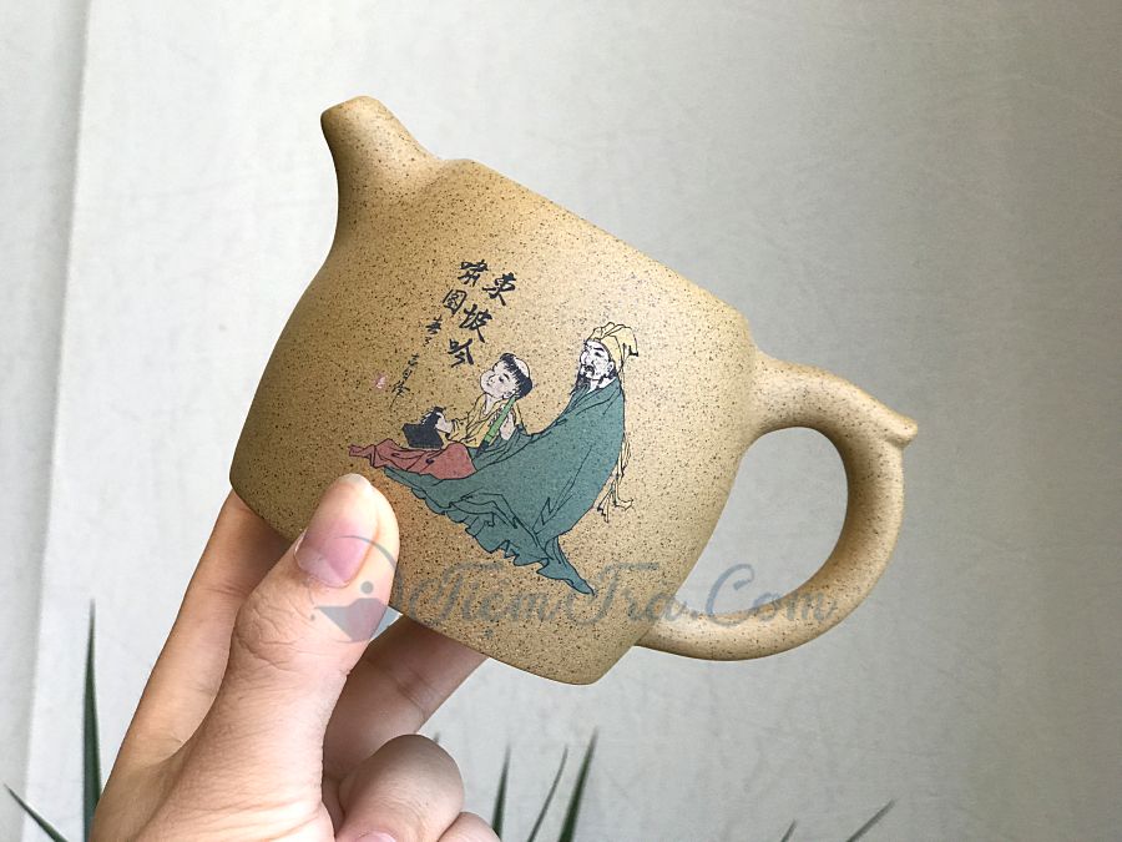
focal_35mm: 57
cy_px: 421
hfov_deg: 33.8
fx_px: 1848
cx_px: 561
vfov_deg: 25.7
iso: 64
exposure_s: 1/50
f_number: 2.8
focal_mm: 6.6
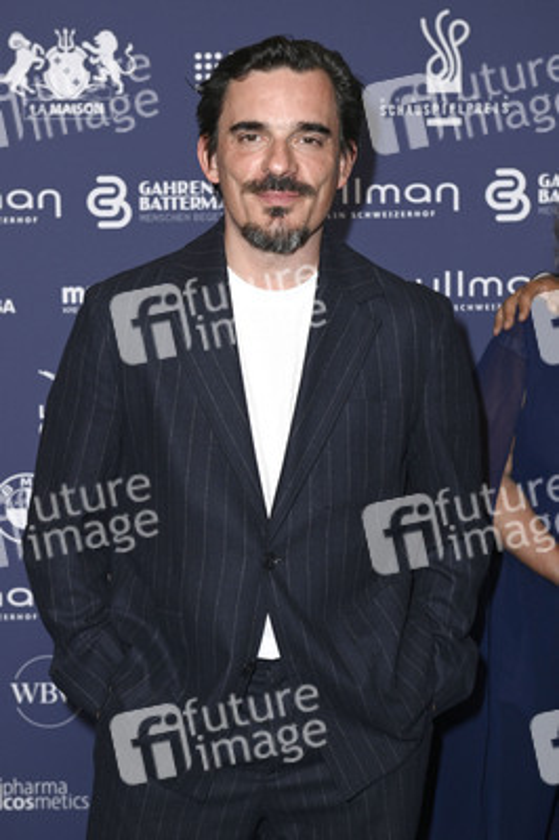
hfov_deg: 19.4
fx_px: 1633
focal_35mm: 70
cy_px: 420
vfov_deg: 28.9
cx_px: 280
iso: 400
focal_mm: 70
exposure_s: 1/250
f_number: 5.6
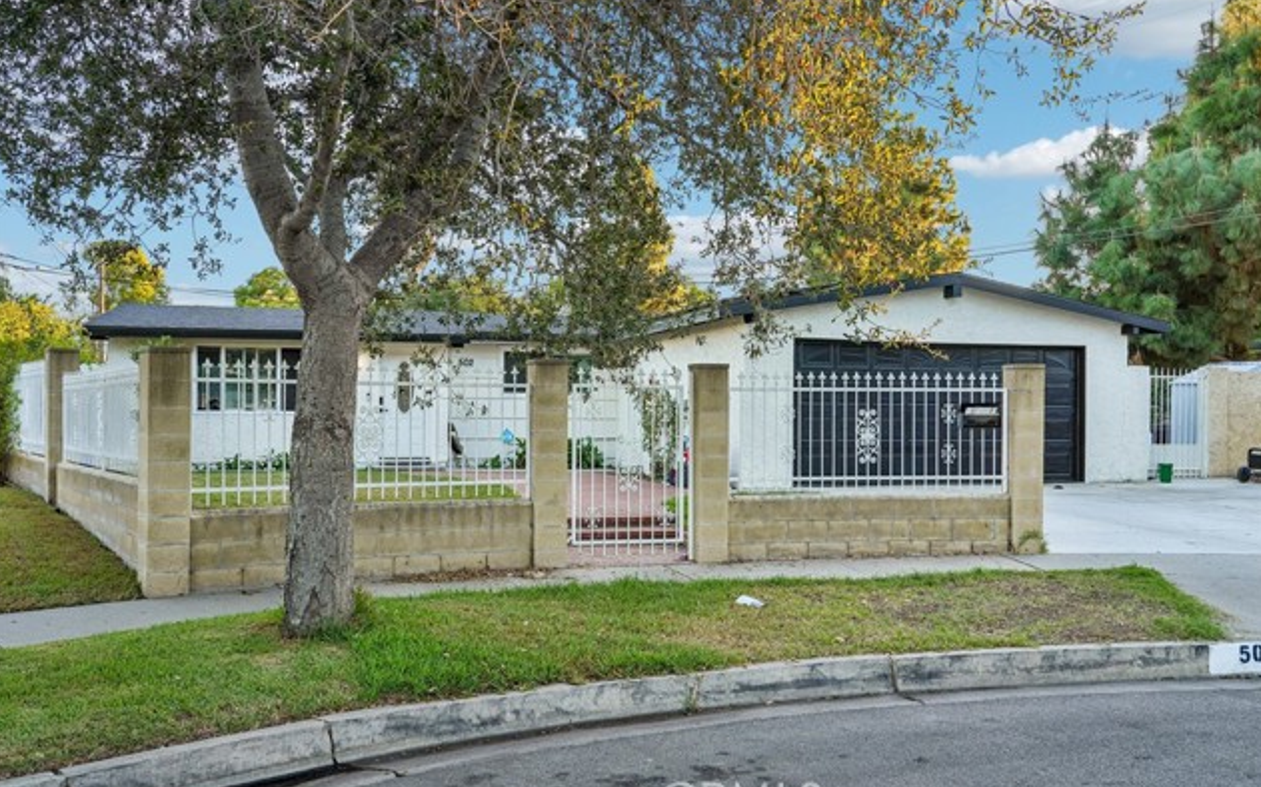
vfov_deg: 40.6
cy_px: 403
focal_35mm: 31
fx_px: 1065
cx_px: 633
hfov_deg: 61.2
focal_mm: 30
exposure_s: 1/60
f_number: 8
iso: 160
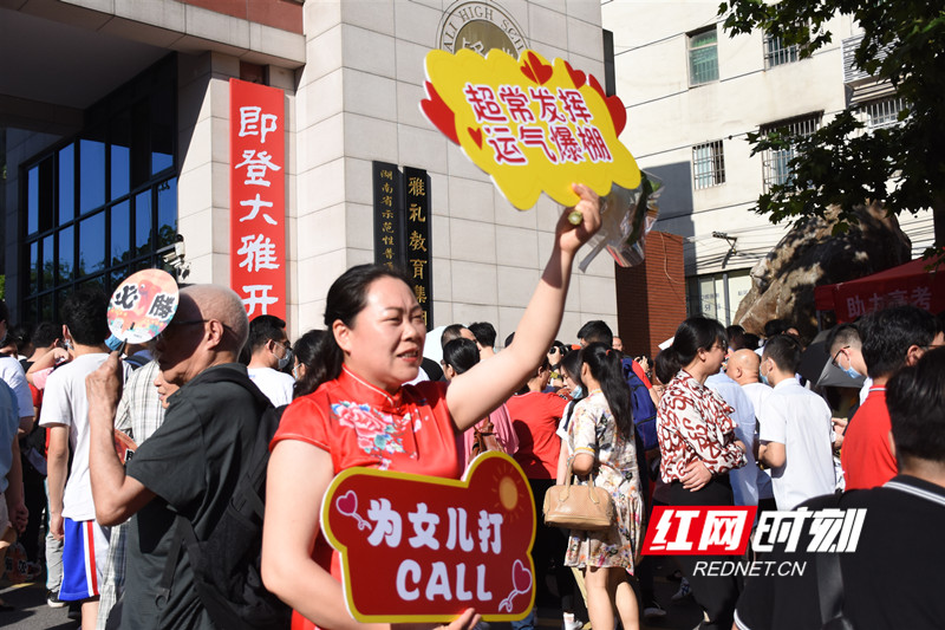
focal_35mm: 39
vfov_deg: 34.2
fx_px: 1023
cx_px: 472
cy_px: 315
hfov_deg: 49.6
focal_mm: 26
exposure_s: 1/8000
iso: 720
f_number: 4
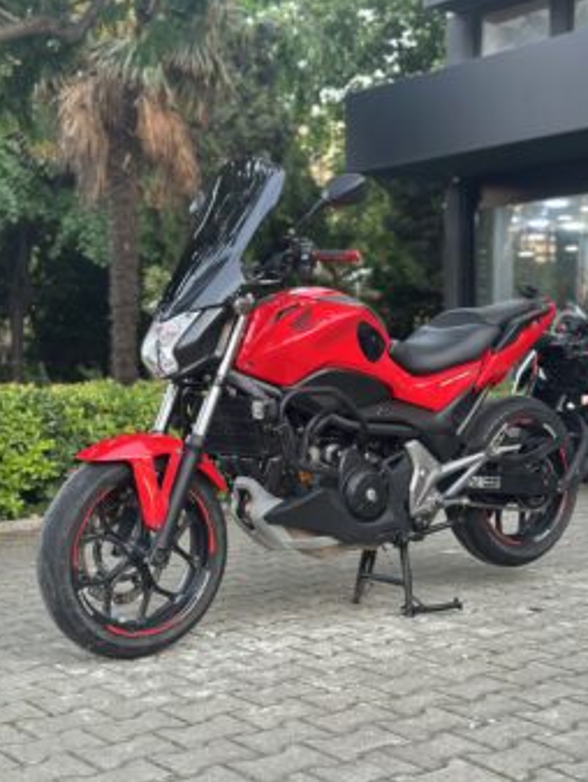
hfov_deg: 27.6
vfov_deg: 36.1
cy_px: 422
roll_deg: +0.4
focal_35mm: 53
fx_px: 1199
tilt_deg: -2.5
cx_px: 310
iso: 125
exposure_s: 1/114
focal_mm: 6.86
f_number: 1.78
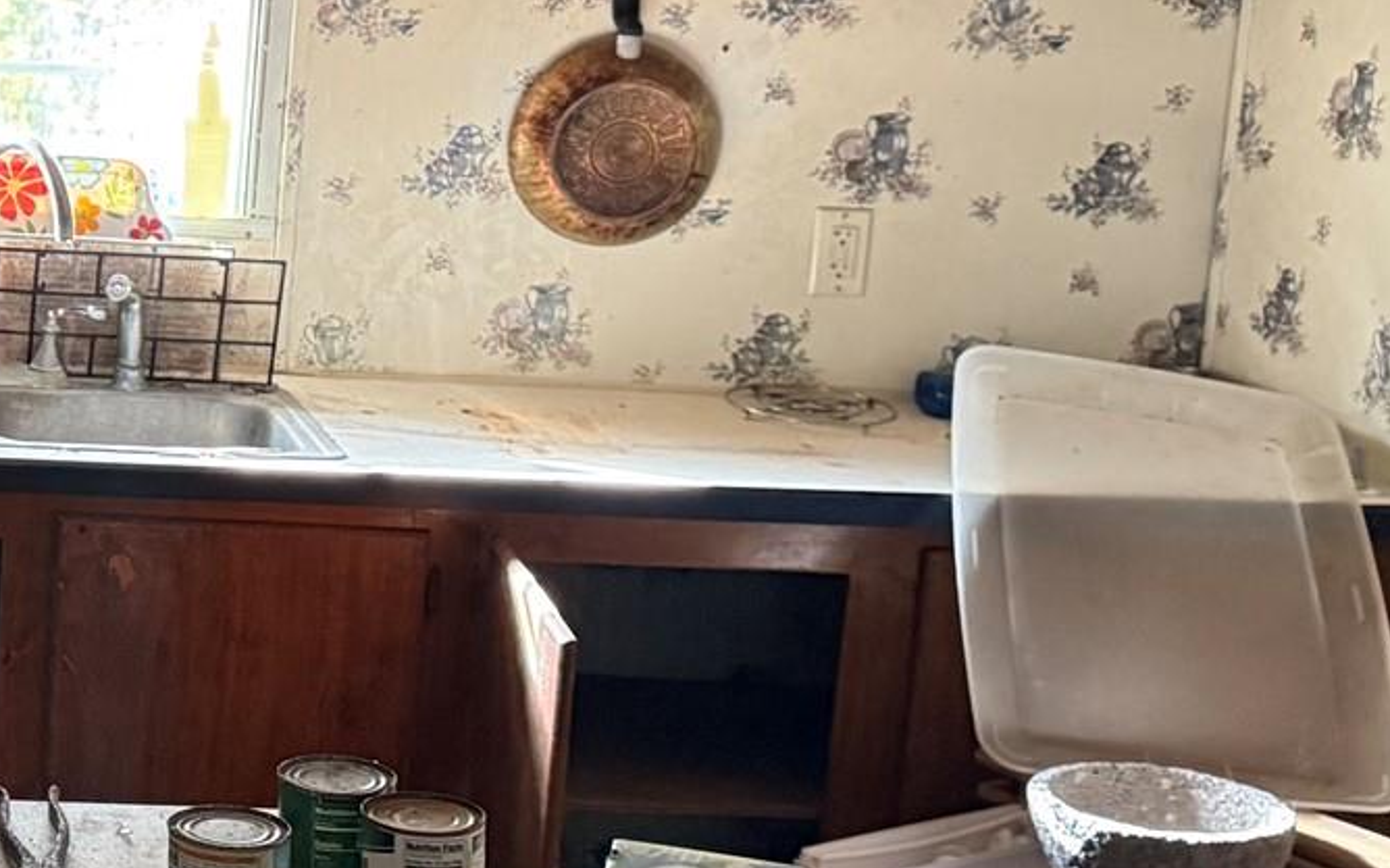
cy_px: 258
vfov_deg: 16.7
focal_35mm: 78
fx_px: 2954
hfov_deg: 24.0
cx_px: -300
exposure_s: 1/60
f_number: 1.78
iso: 800
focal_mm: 6.76
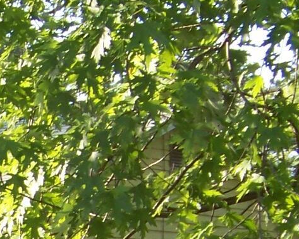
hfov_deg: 8.1
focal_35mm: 230
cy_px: 453
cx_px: -259
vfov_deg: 6.5
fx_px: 2034
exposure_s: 1/160
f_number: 2.8
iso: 64
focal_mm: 6.75
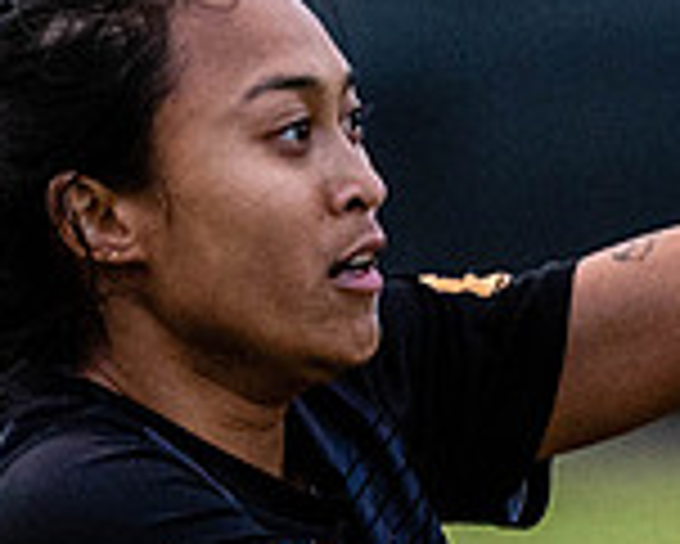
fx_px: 32060
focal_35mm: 1592
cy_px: 543
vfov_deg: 1.0
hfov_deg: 1.2
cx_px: 324
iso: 1250
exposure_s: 1/1000
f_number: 4
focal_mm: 220
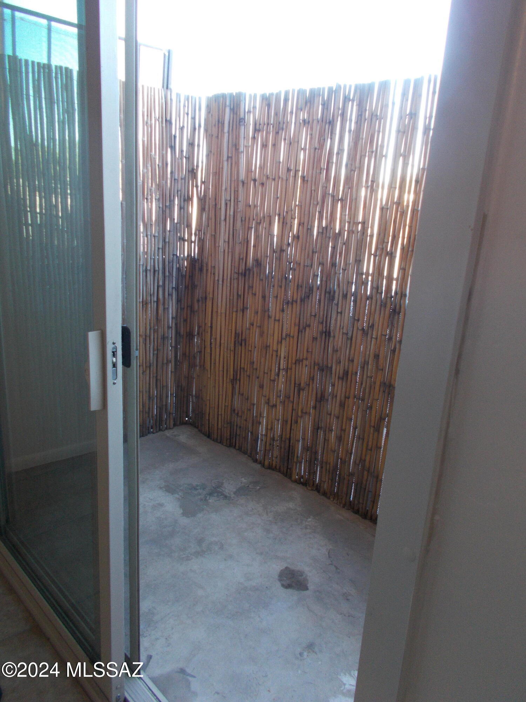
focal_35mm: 26
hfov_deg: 53.1
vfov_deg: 67.3
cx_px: 263
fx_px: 527
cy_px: 351
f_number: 3.2
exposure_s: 1/25
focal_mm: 4.6
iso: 160
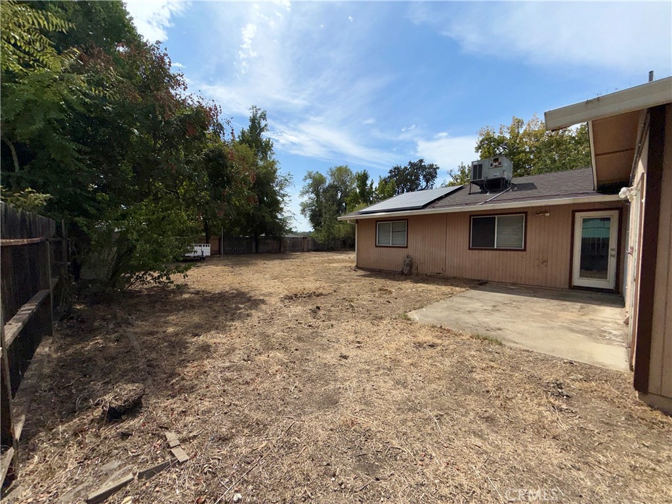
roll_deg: -0.2
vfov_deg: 85.7
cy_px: 252
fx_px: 272
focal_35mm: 14
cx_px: 336
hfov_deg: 102.1
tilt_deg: -2.1
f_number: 2.2
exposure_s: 1/3891
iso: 16
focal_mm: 2.22
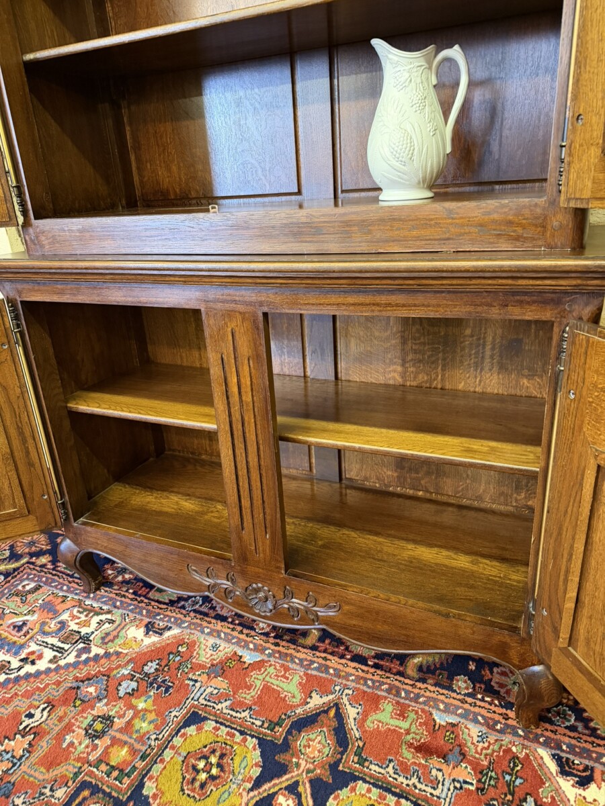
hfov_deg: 56.8
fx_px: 559
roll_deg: +4.5
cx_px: 302
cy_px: 403
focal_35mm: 24
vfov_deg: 71.6
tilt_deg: -22.9
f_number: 1.78
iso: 500
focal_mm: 6.76
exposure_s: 1/50
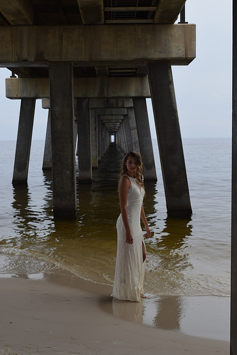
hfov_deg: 25.8
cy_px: 178
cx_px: 118
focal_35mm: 52
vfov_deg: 37.8
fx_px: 518
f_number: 8
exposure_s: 1/200
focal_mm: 35
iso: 100
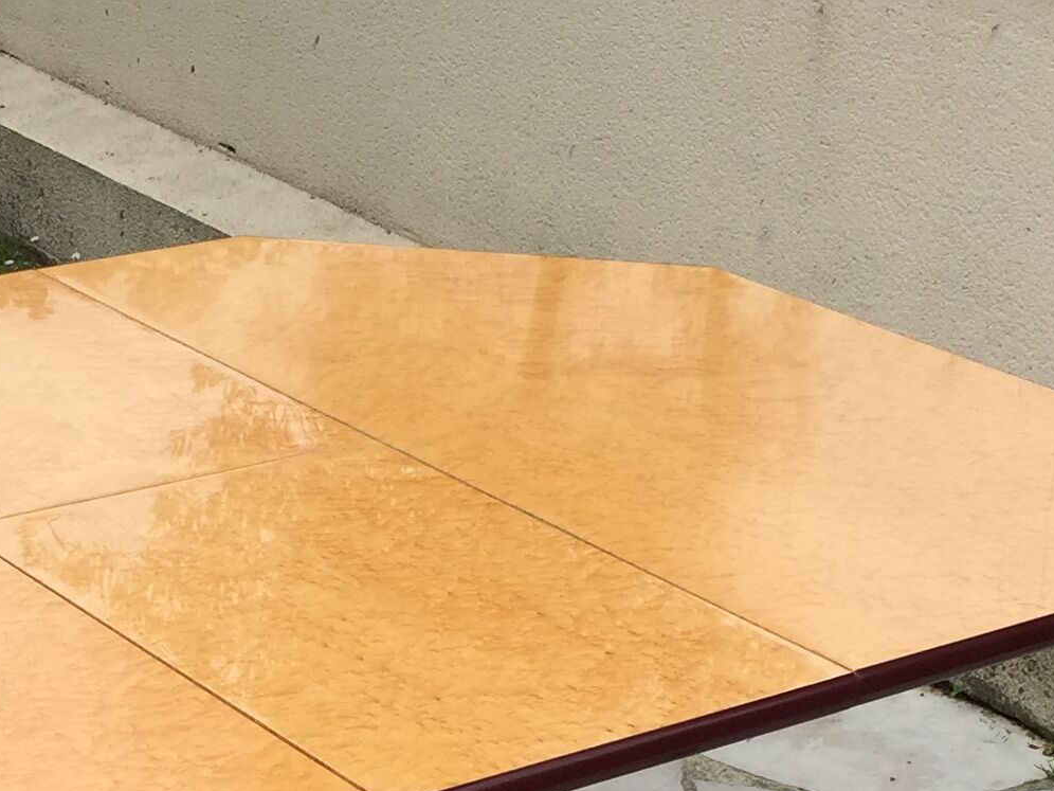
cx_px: 272
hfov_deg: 20.5
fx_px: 2893
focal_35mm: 95
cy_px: 973
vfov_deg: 15.0
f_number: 2.2
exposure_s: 1/1099
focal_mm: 4.15
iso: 32
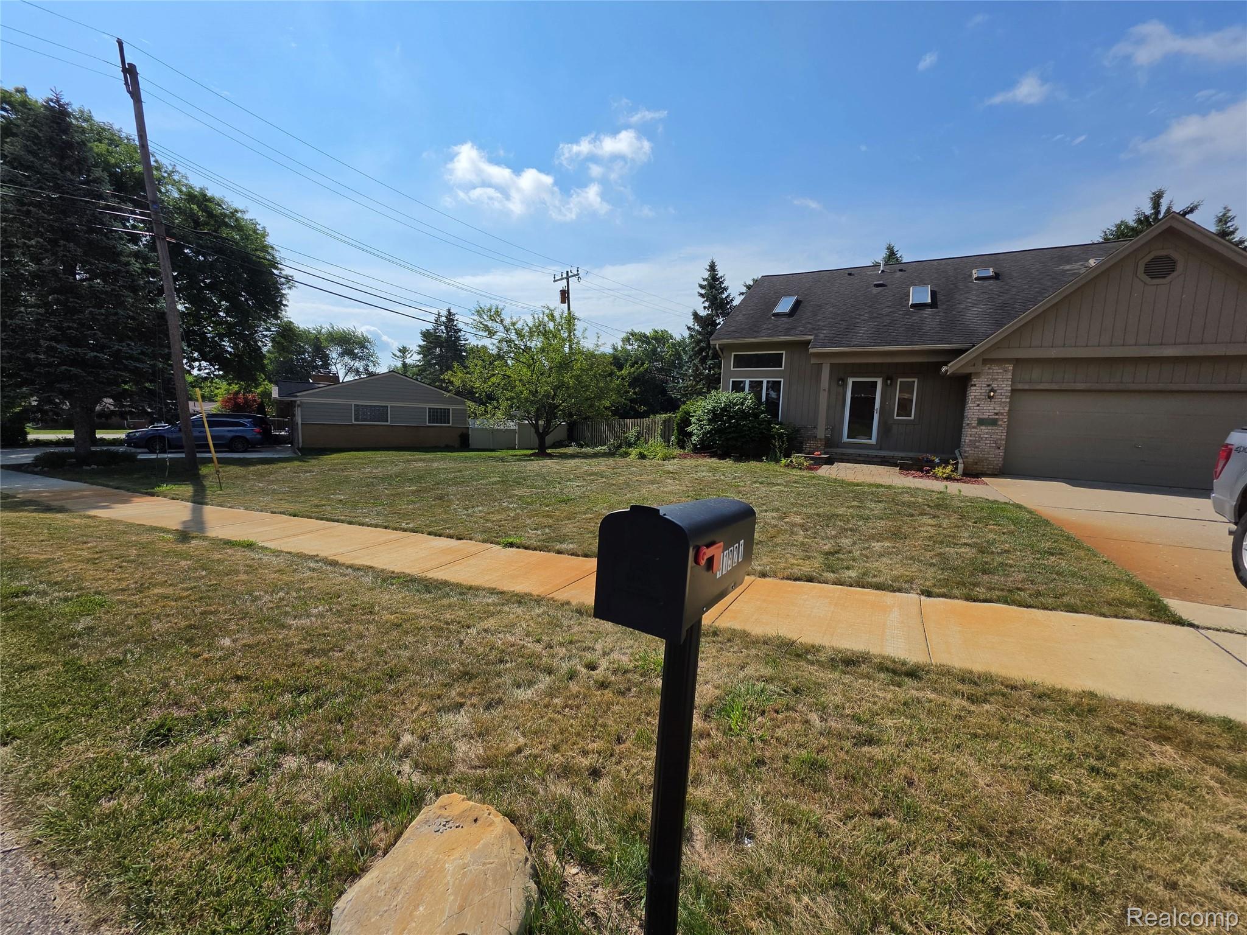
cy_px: 468
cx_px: 624
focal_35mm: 13
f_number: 1.9
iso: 32
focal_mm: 2.2
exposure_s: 1/3464
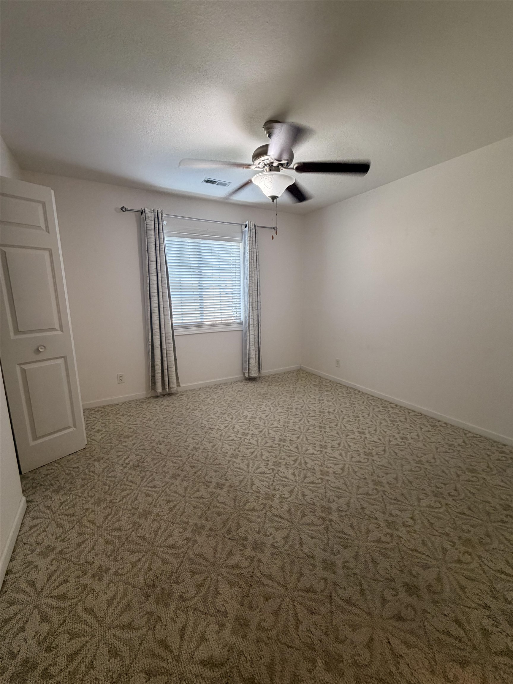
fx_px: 277
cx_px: 256
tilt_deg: -9.2
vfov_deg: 102.1
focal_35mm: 14
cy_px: 342
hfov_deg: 85.7
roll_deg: +0.3
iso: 200
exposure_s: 1/60
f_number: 2.2
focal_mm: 2.22
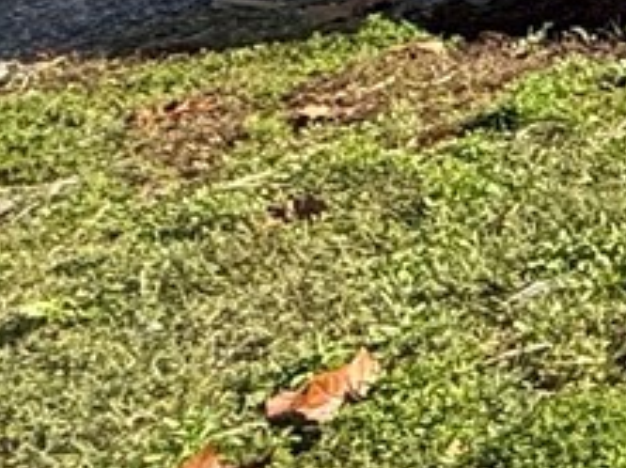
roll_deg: +2.3
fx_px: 1825
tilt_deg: -1.6
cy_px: -426
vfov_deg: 13.0
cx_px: 2016
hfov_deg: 10.6
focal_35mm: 101
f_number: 2.2
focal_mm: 2.22
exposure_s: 1/820
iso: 64
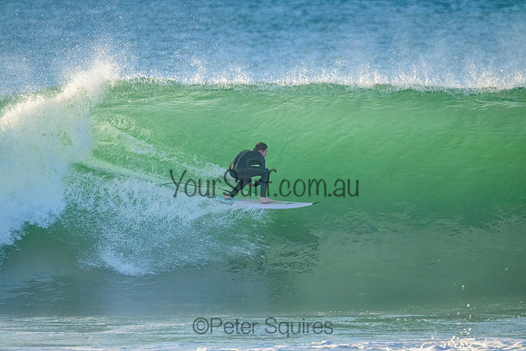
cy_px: 176
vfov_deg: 1.7
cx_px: 263
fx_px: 11691
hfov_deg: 2.6
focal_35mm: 800
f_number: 11
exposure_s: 1/1600
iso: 3600
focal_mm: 800
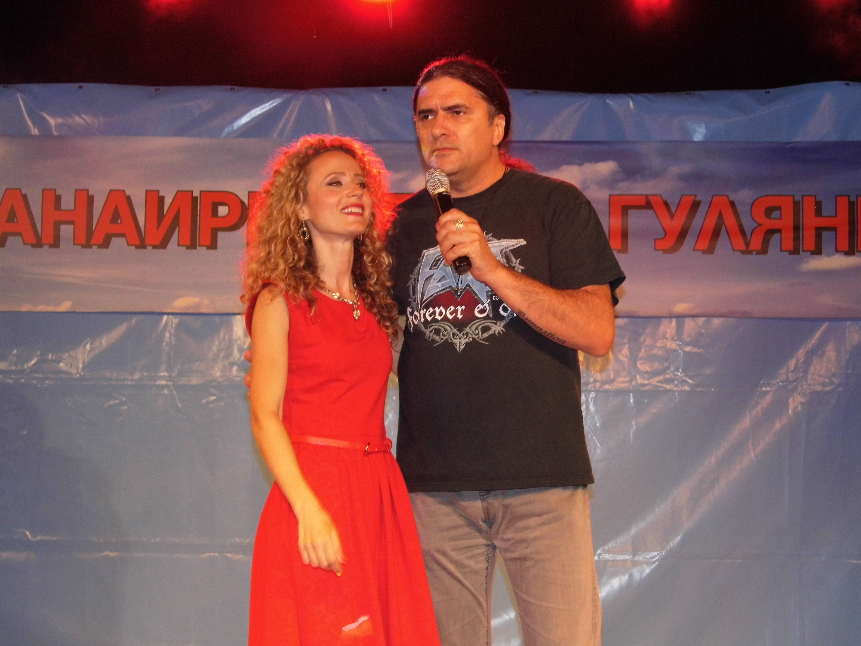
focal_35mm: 58
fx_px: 1443
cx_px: 430
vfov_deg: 25.2
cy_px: 323
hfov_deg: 33.2
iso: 200
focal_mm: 10.4
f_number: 3.9
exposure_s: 1/60
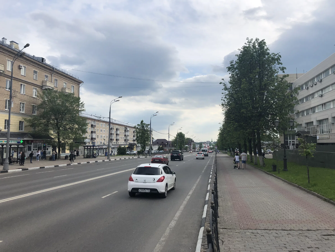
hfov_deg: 63.4
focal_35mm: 28
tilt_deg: +4.7
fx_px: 271
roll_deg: -0.4
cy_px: 126
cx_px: 168
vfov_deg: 49.7
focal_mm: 3.99
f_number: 1.8
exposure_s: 1/2404
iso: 20
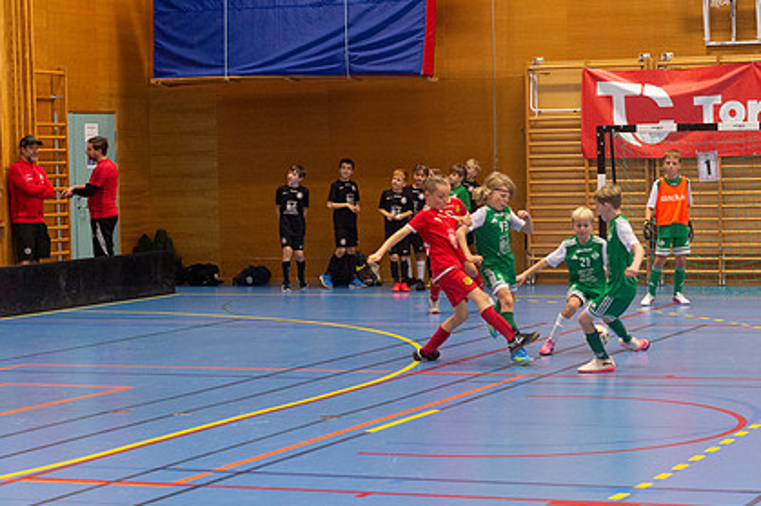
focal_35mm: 100
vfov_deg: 13.7
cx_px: 503
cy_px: 290
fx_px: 2113
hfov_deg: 20.4
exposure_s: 1/500
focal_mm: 70
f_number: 3.5
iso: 5000
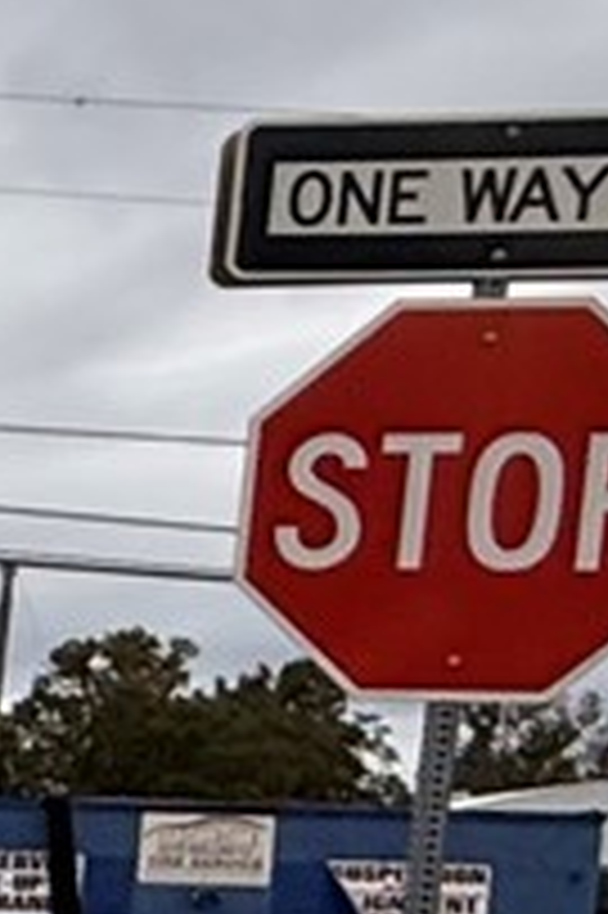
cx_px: -1756
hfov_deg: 8.0
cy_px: 1153
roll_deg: -3.5
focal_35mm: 115
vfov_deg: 16.9
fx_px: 2918
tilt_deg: -4.0
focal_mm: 2.22
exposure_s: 1/1431
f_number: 2.2
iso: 50
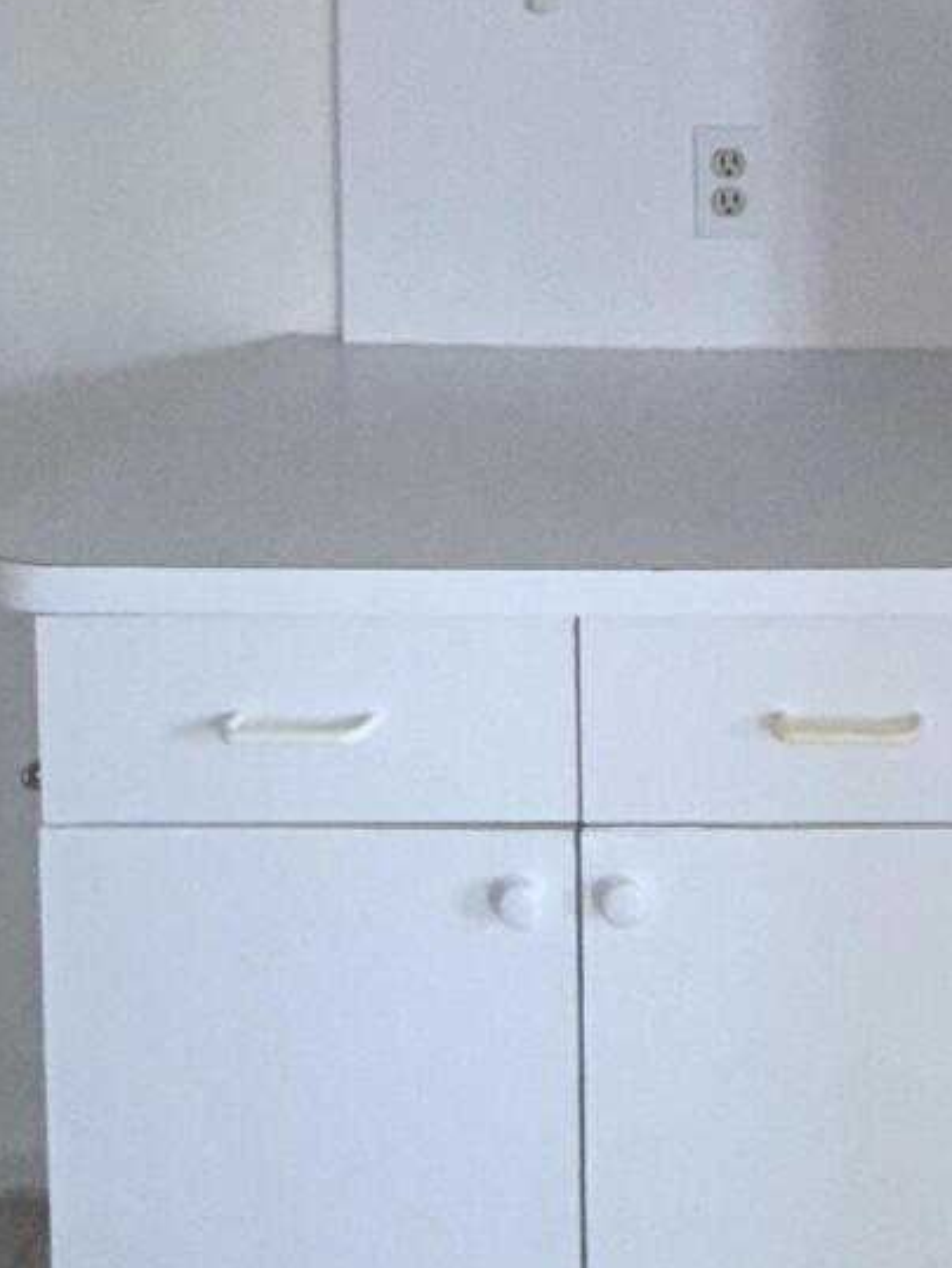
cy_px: -9
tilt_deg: -3.1
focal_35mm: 52
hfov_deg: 25.8
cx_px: 1065
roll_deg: -0.1
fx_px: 1905
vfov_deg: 33.6
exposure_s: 1/91
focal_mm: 2.22
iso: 125
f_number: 2.2
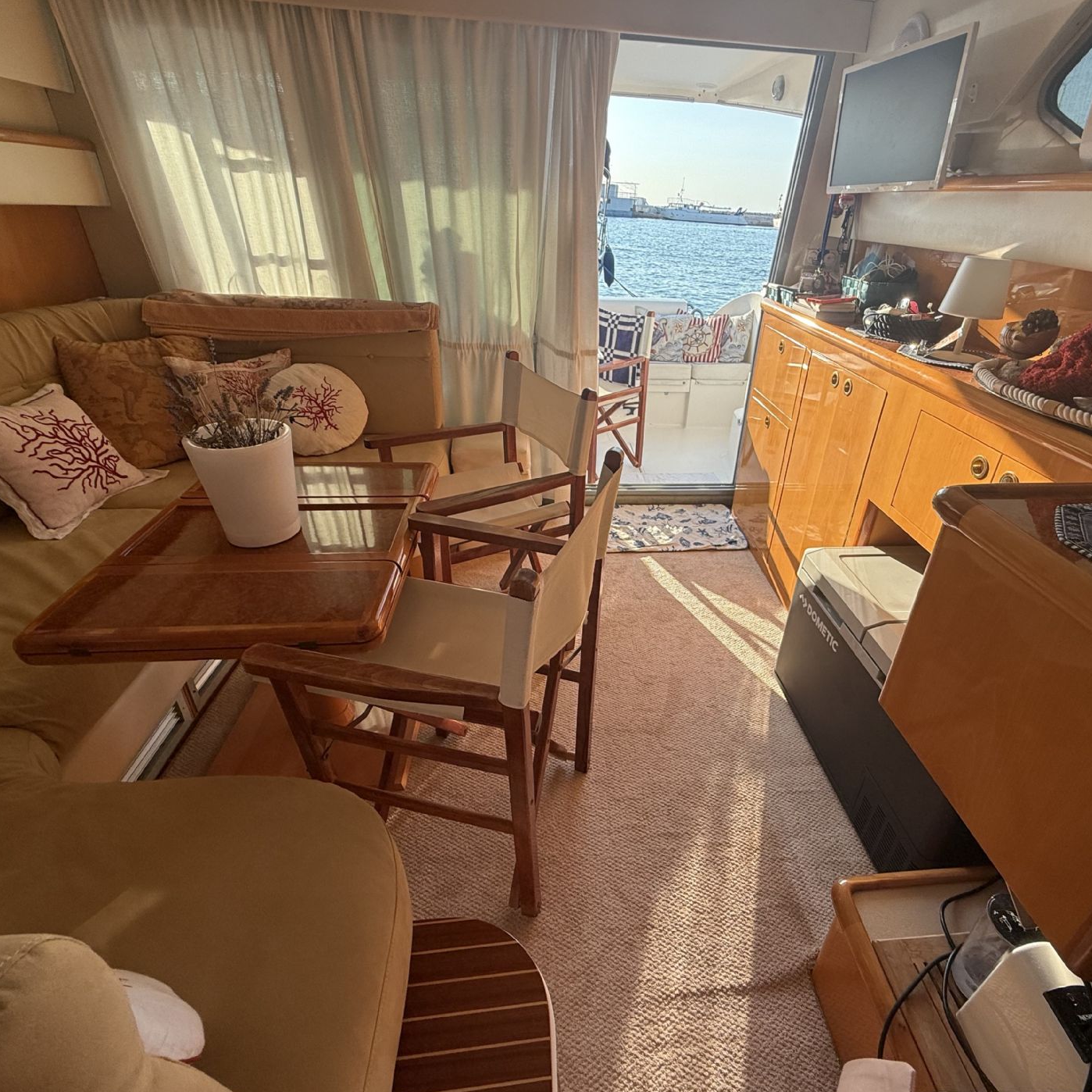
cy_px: 548
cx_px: 620
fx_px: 607
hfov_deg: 83.5
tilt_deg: -27.2
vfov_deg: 84.0
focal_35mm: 17
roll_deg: -4.7
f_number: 2.2
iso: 50
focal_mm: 2.22
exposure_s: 1/266
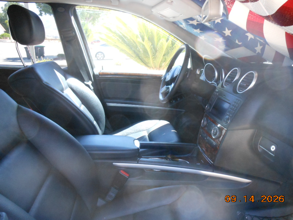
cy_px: 110
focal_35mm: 28
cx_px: 146
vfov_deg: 49.7
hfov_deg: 63.4
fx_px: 237
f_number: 3.7
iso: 400
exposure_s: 1/125
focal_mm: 5
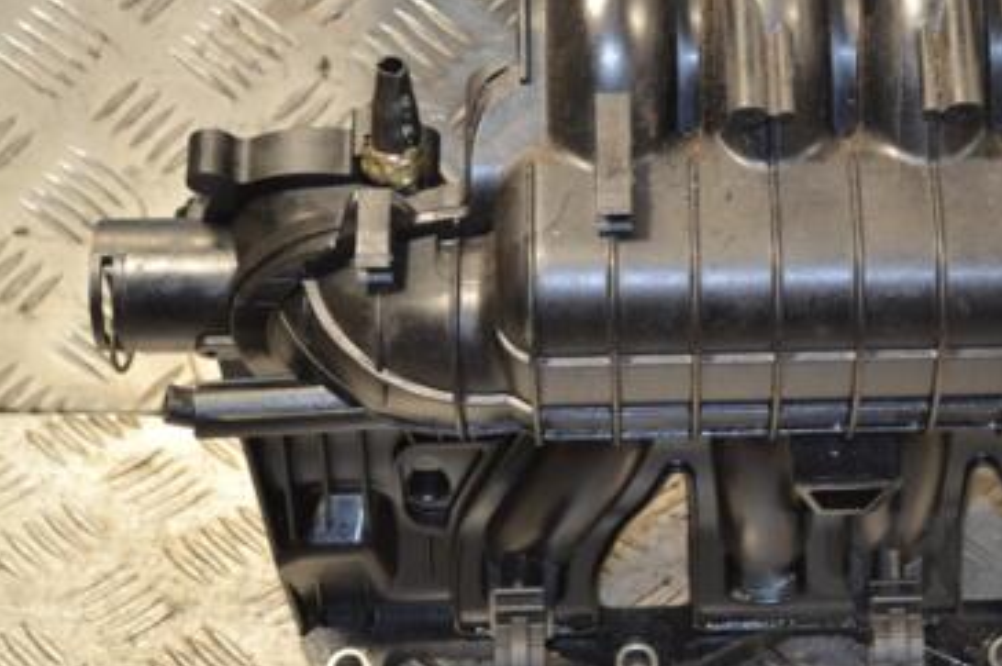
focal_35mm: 99
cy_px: 187
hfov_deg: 20.5
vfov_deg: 13.8
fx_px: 2753
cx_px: 691
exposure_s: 1/60
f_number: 5.3
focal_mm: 40
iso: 640
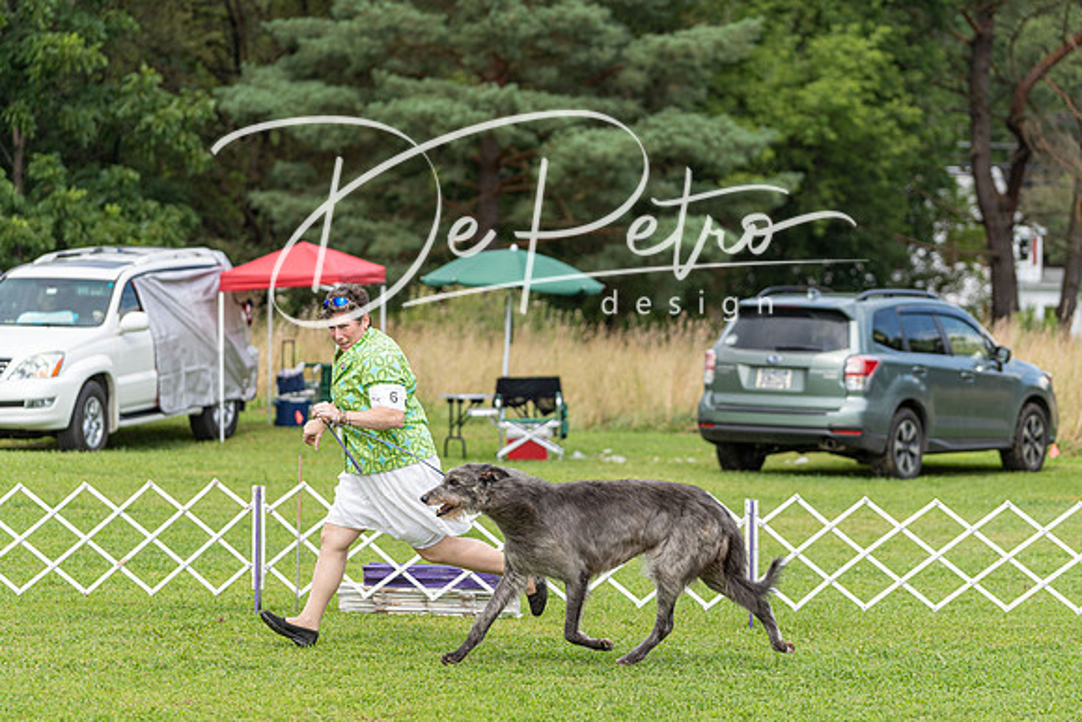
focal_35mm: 144
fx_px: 4329
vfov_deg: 9.5
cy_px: 361
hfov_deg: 14.2
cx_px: 541
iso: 250
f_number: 4
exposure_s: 1/1000
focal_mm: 144
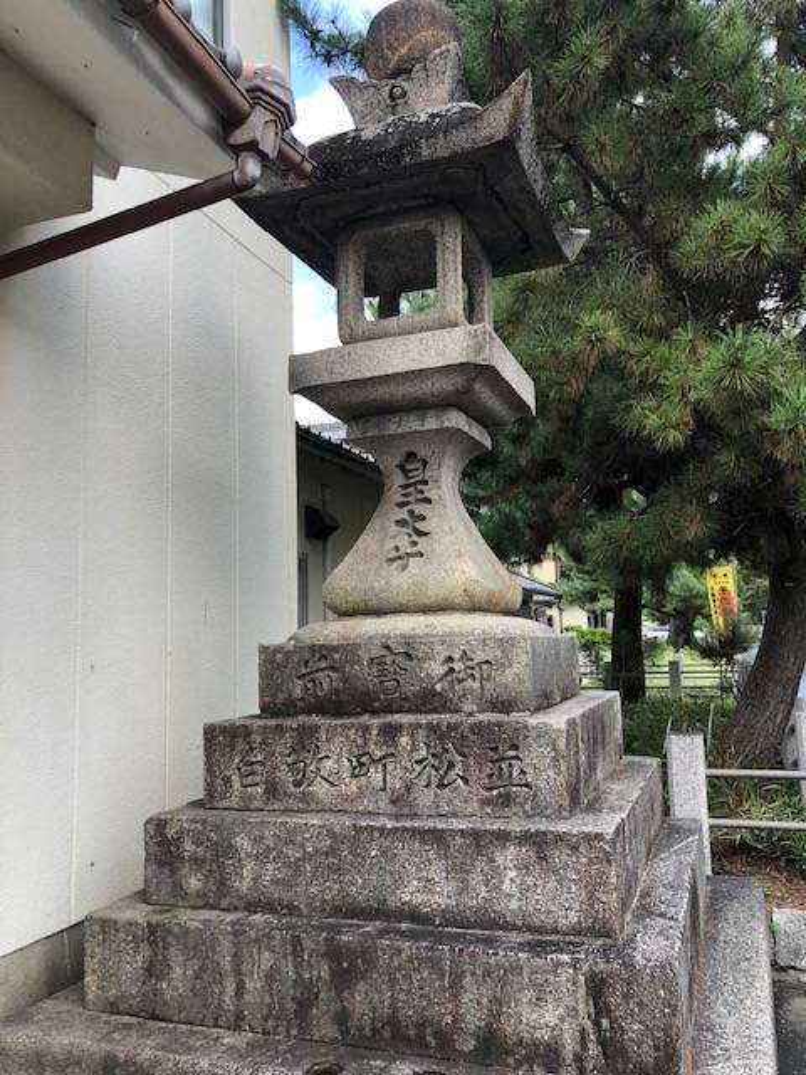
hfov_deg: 49.7
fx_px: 869
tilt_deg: +8.0
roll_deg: +2.4
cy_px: 538
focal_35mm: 28
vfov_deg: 63.4
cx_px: 403
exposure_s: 1/124
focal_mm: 3.99
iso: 20
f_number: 1.8
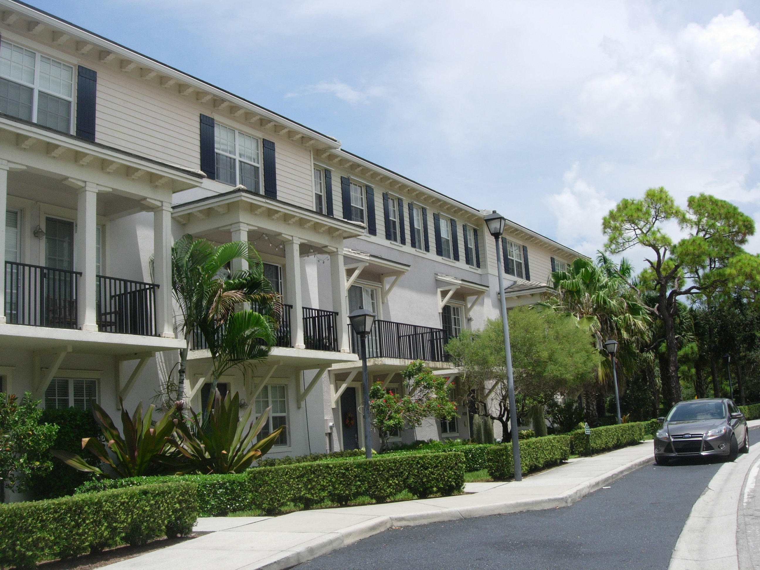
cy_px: 285
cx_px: 380
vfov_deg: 37.7
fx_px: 834
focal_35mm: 38
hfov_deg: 49.0
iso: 64
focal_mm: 7.8
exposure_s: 1/683
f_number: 4.8
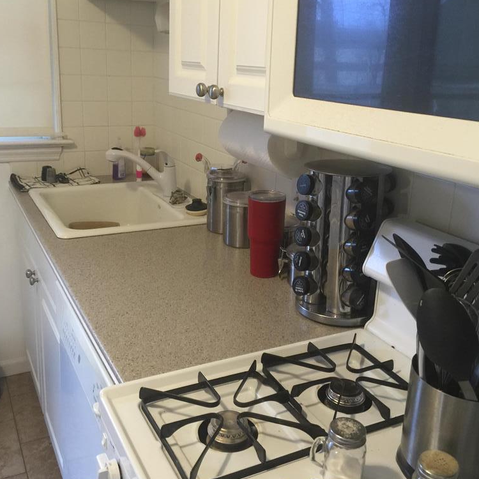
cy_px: 218
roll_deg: -2.8
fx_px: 548
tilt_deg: -15.3
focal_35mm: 35
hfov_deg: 47.2
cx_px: 238
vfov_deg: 47.2
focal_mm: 4.15
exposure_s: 1/15
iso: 64
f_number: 2.2
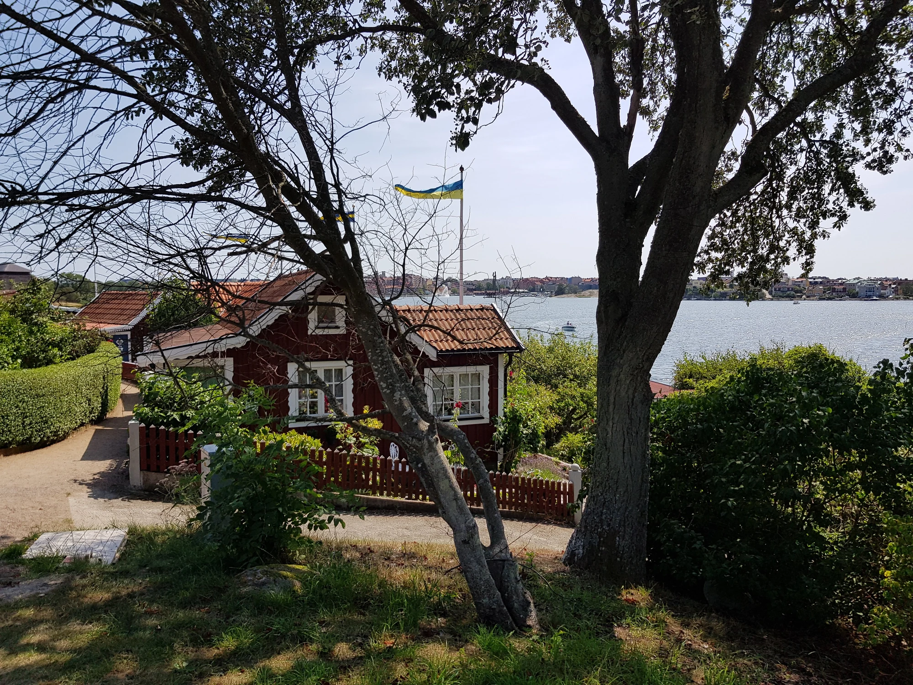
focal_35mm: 26
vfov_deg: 53.1
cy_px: 342
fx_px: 686
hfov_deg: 67.3
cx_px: 456
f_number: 1.7
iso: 40
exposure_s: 1/2744
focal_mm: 4.2
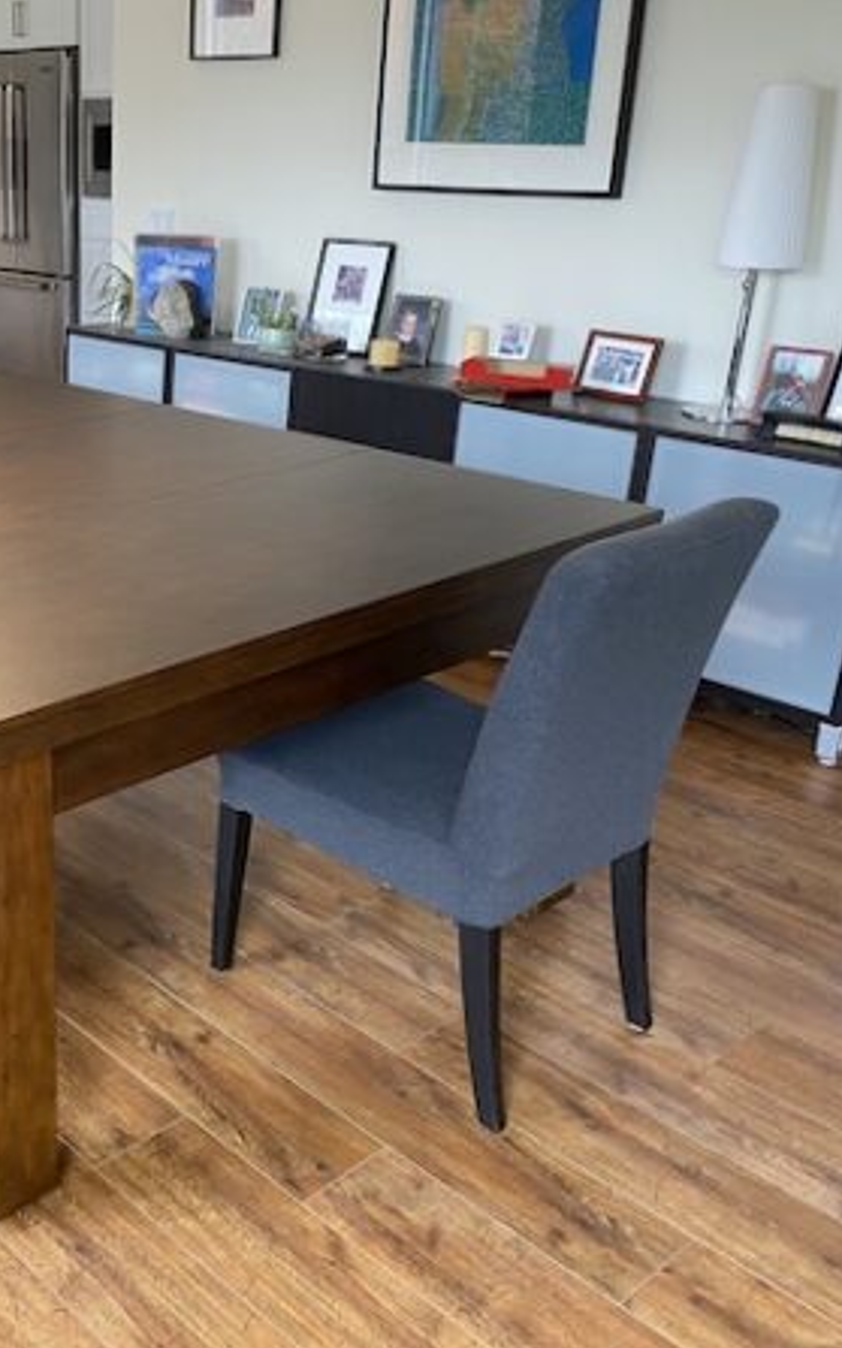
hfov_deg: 32.5
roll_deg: +0.6
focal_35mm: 37
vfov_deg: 52.8
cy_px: 676
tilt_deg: -21.6
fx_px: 1360
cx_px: 66
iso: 80
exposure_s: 1/60
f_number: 1.8
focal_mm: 4.25
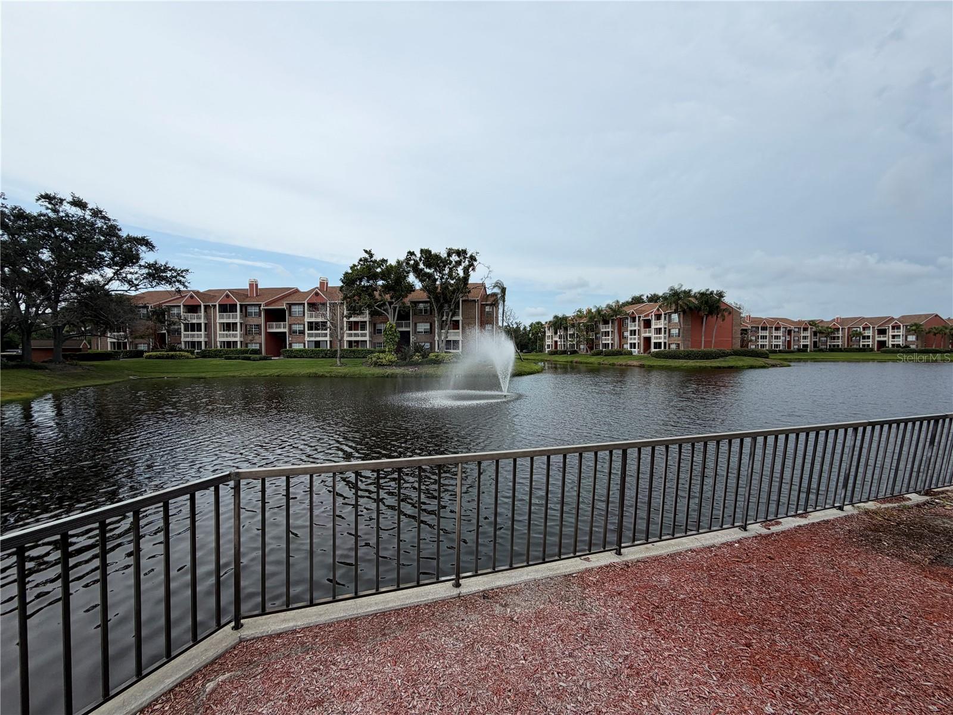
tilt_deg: -1.2
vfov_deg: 85.7
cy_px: 358
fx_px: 385
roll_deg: +0.1
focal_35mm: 14
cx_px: 476
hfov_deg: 102.1
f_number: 2.2
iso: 20
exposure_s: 1/914
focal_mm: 2.22
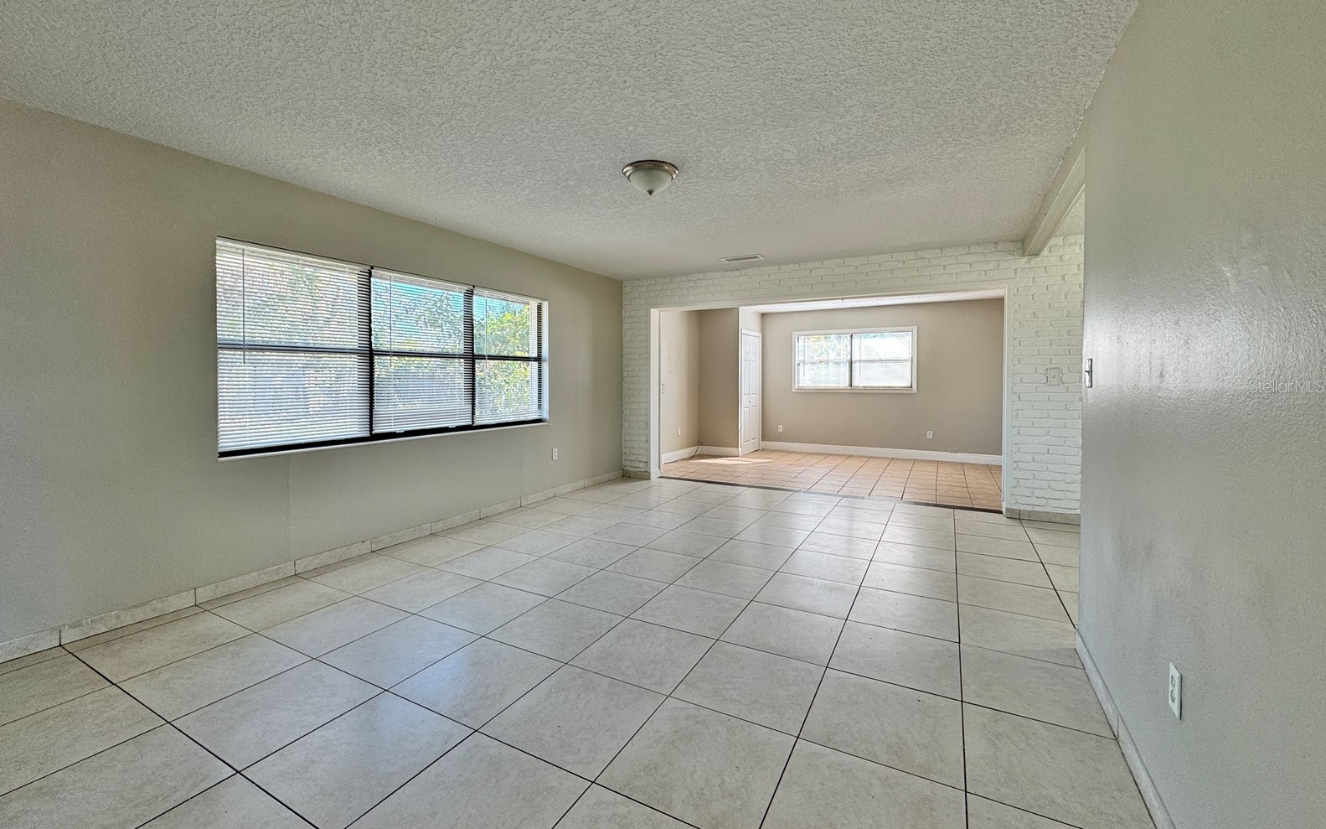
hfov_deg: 101.5
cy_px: 386
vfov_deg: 74.7
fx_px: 542
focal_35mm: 15
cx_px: 658
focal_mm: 2.22
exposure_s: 1/120
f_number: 2.2
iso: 64
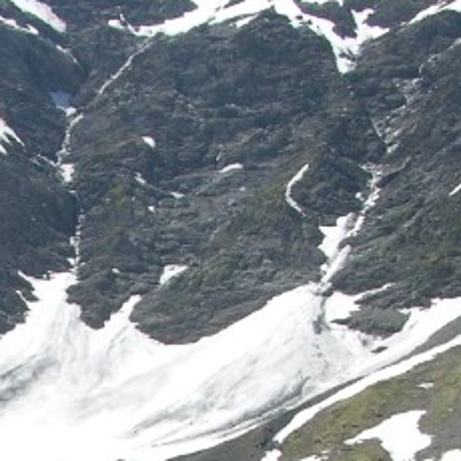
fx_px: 2079
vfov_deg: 12.1
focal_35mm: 138
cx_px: -166
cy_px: 675
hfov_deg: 12.2
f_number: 6.3
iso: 50
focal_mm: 8.9
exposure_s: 1/212
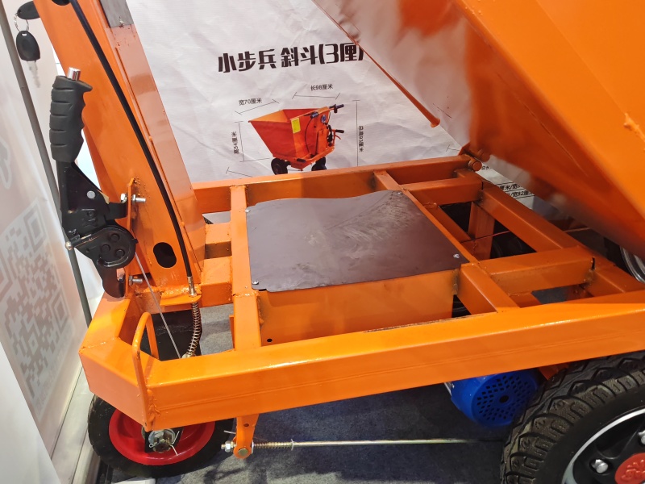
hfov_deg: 65.3
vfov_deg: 51.4
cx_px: 322
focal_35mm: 27
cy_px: 242
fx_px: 503
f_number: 1.95
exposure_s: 1/50
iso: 640
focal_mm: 5.52
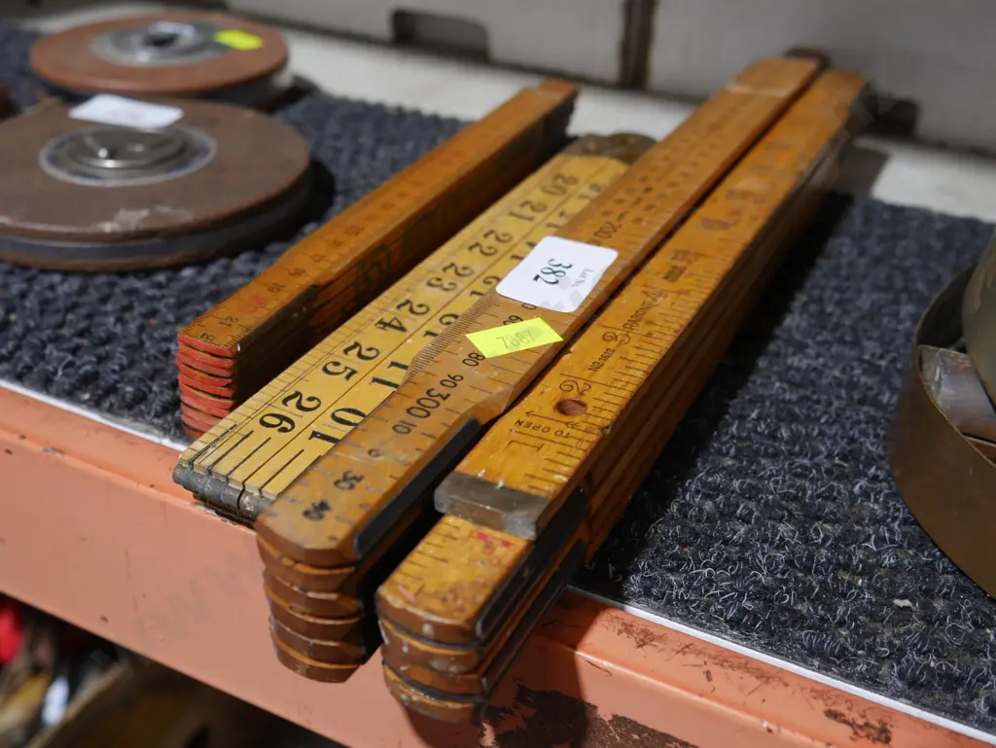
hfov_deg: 49.0
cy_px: 374
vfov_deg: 37.8
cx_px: 498
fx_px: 1094
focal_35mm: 38
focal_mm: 19
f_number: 4.1
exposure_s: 1/60
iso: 500
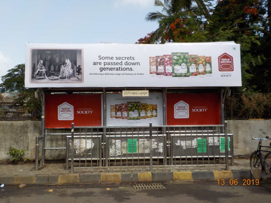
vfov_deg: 46.8
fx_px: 235
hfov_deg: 60.0
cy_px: 102
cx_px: 136
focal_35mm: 30
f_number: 3.3
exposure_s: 1/1000
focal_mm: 4.1
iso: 125
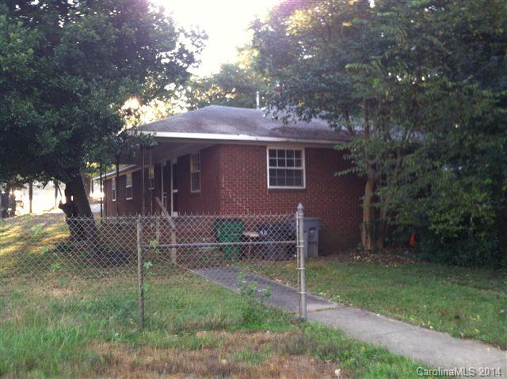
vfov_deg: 40.6
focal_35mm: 35
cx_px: 254
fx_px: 512
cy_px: 190
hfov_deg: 52.7
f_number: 2.8
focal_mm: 3.85
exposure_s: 1/30
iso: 80
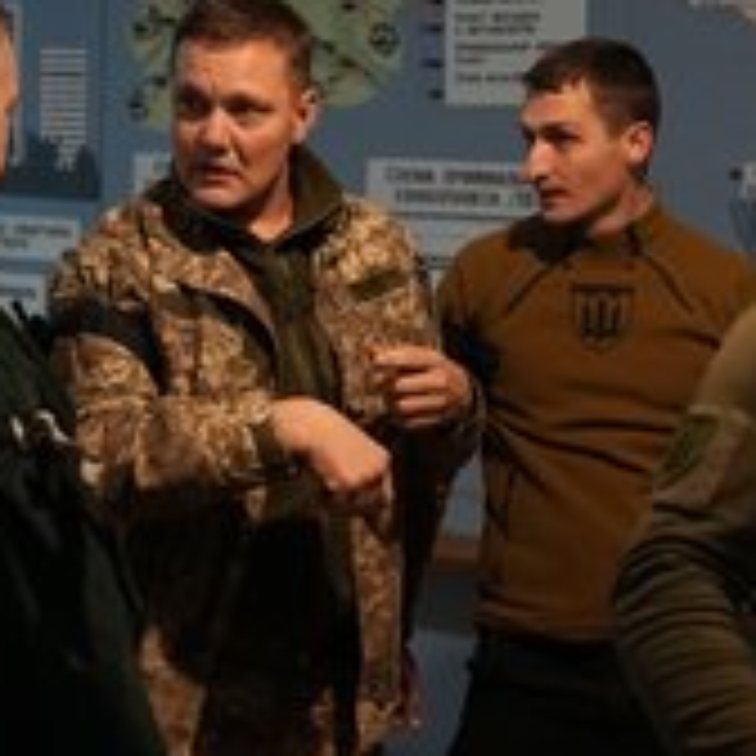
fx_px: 2001
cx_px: 400
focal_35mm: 81
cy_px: 349
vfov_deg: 21.4
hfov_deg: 21.4
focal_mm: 40
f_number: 3.2
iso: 10000
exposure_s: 1/500
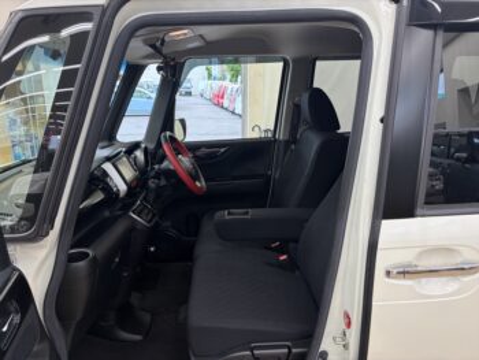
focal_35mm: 26
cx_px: 240
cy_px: 180
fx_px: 360
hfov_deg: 67.3
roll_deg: +1.2
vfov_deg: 53.1
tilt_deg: -14.3
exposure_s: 1/100
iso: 125
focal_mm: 5.96
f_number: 1.6
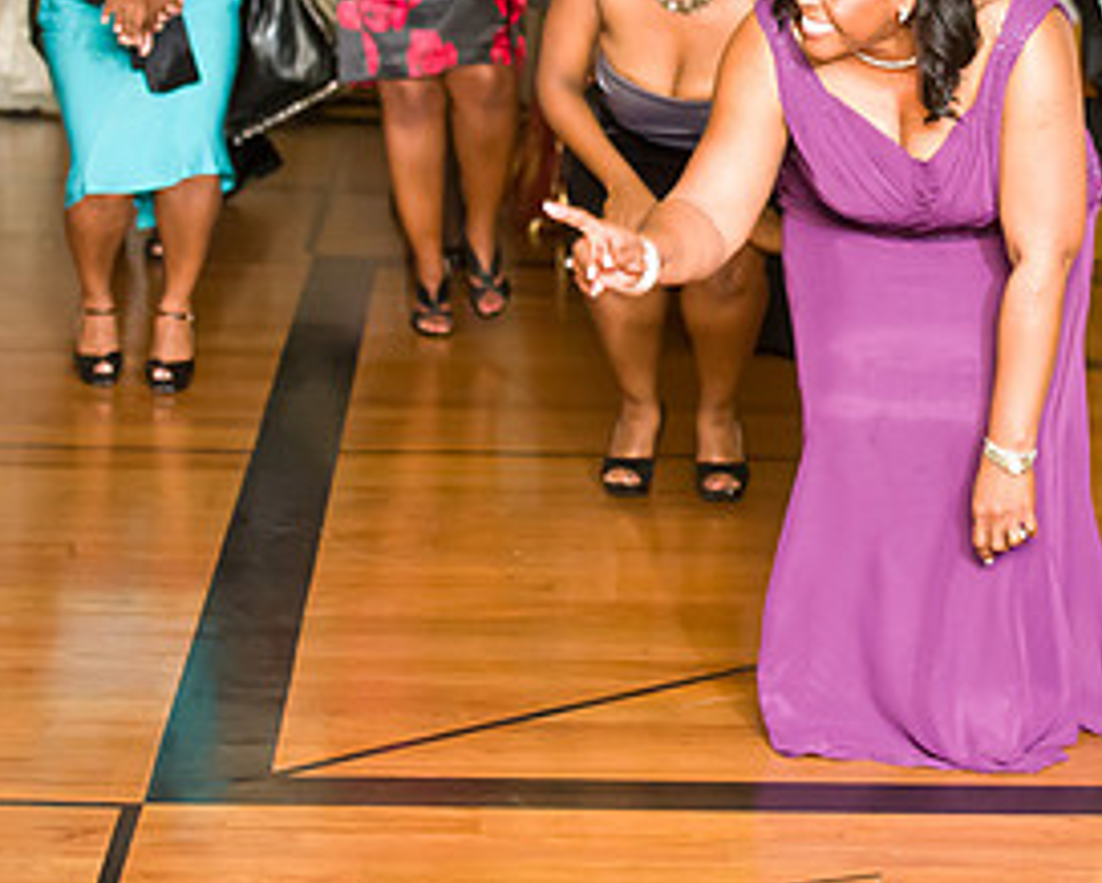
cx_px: 980
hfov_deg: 13.6
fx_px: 4569
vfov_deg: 11.0
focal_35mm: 140
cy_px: 166
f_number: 3.2
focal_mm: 70
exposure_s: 1/125
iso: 3200
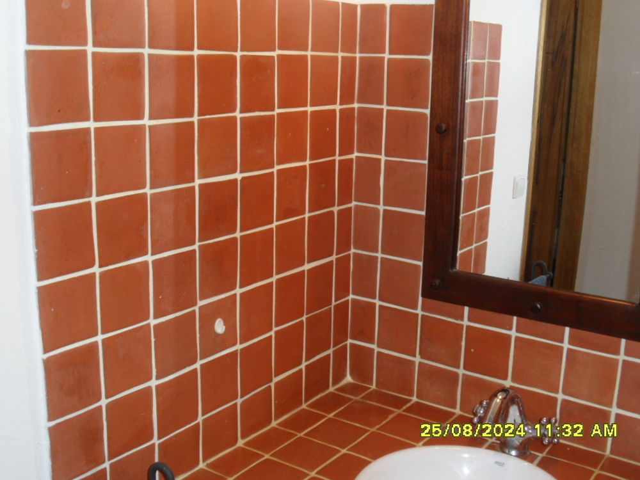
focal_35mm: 40
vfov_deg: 36.0
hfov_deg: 46.8
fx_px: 740
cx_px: 320
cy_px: 240
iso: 200
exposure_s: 1/45
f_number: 3.6
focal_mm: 6.5
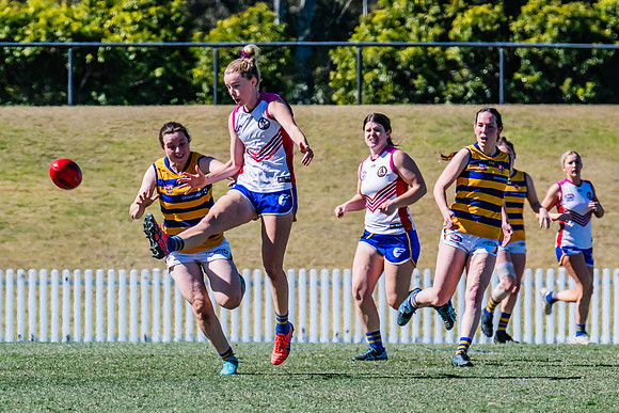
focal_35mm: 726
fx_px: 12490
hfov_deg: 2.8
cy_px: 261
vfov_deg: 1.9
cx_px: 160
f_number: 10
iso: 800
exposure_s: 1/1600
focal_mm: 420
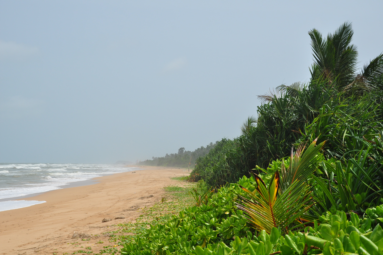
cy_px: 128
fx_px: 669
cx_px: 192
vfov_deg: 21.5
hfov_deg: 31.9
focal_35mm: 63
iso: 200
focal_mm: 42
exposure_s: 1/500
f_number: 11
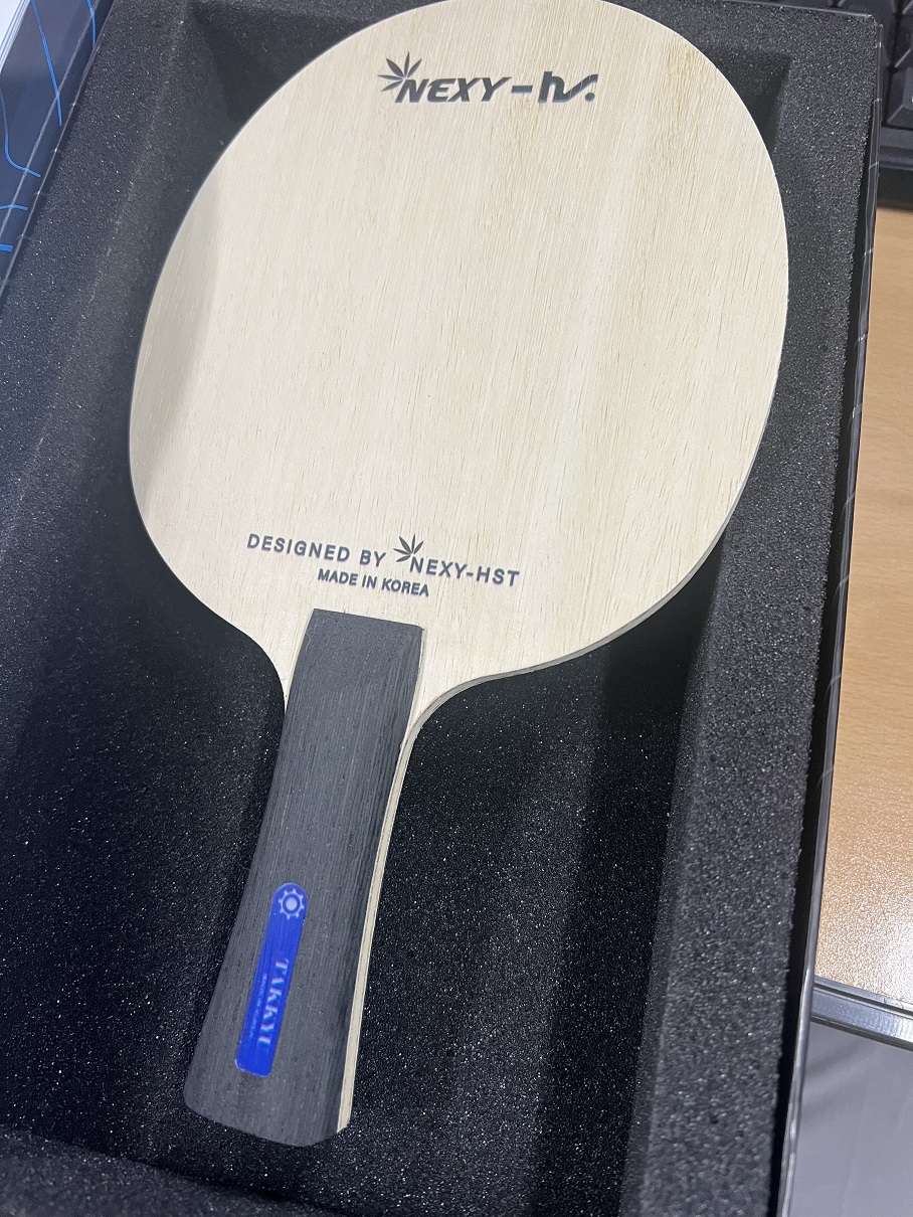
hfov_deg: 53.1
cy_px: 608
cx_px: 456
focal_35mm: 26
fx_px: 914
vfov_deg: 67.3
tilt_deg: -71.8
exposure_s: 1/60
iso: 125
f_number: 1.5
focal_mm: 5.7
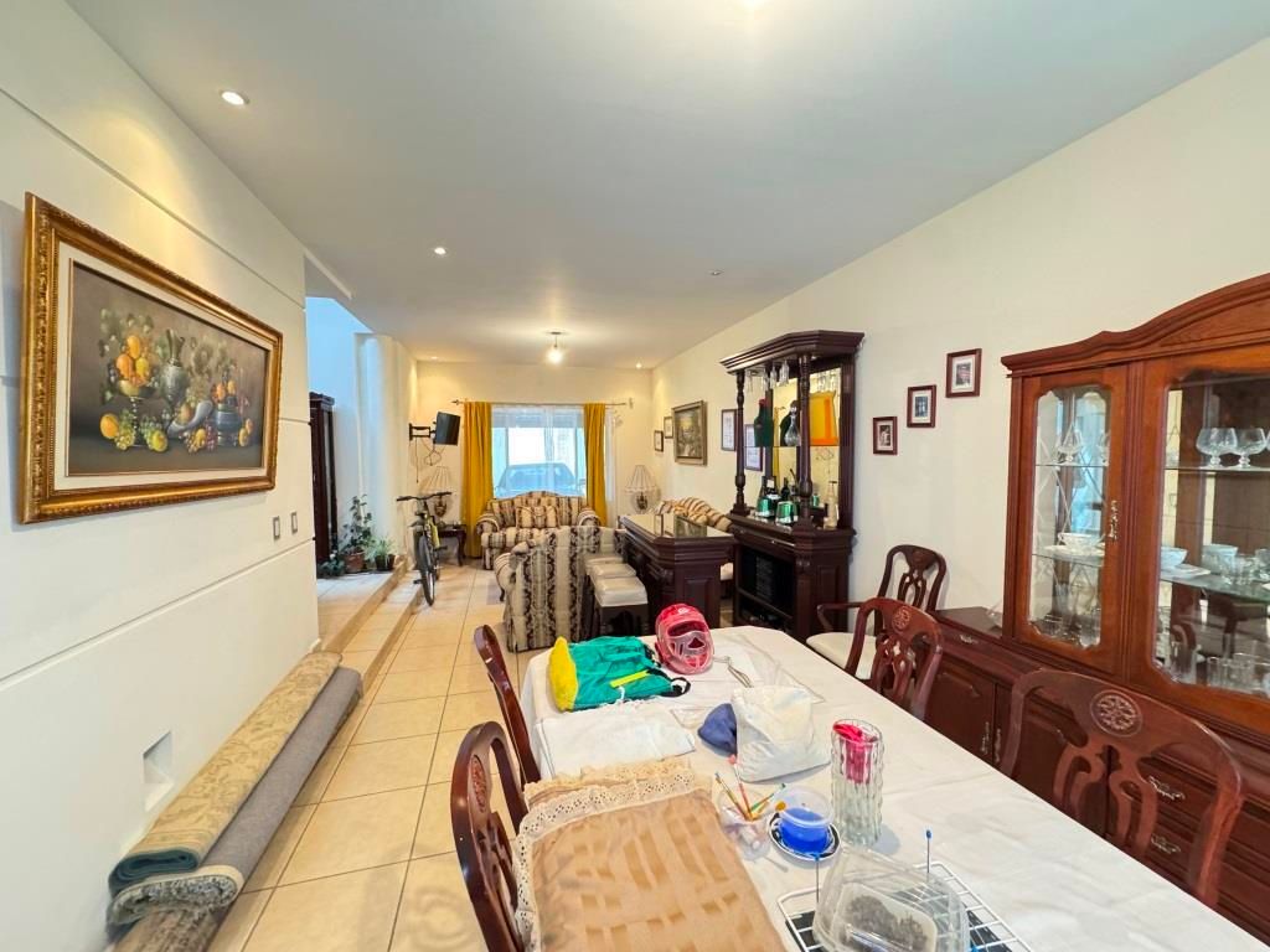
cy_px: 476
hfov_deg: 102.1
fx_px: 514
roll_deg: +1.4
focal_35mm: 14
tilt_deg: -2.5
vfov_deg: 85.7
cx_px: 635
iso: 1000
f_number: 2.2
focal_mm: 2.22
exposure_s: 1/60
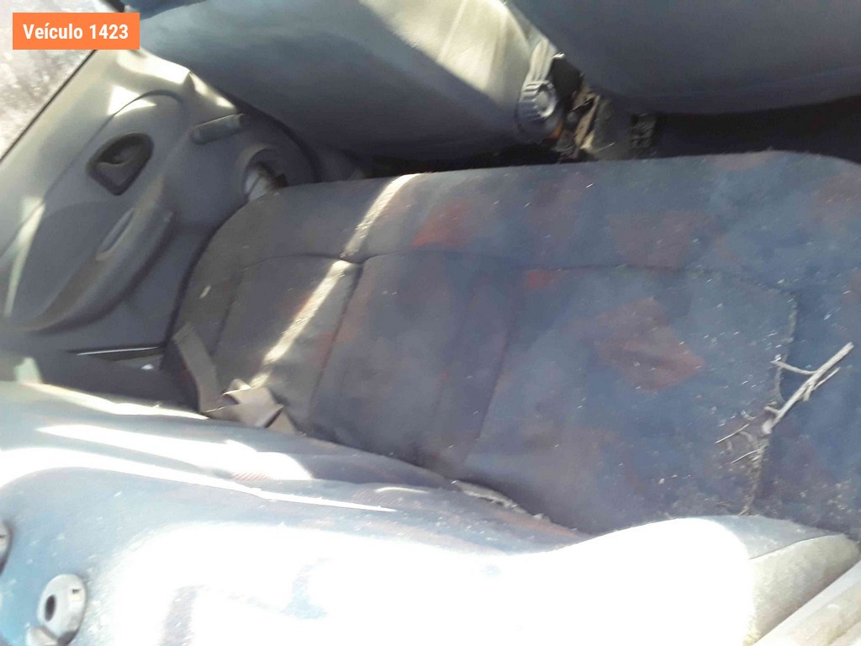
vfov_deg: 45.4
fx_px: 771
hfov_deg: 58.4
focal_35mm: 31
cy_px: 323
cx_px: 430
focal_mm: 3.3
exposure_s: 1/40
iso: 125
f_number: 2.2
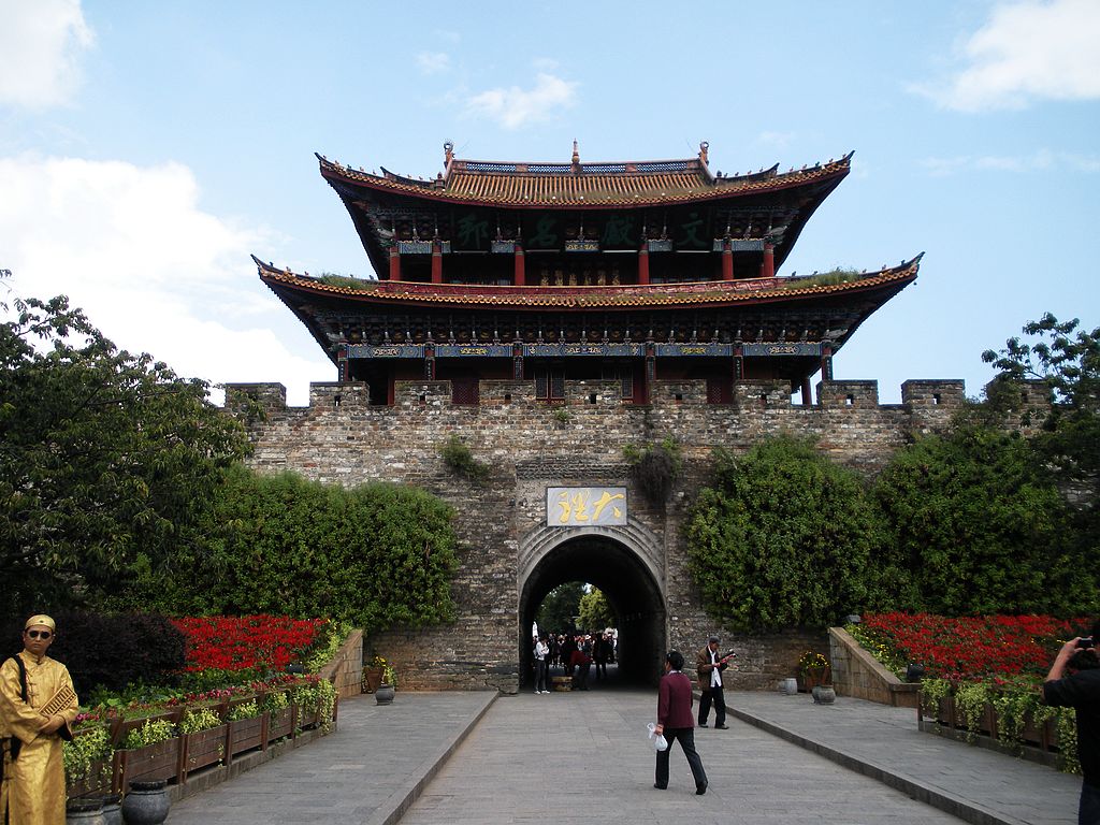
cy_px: 412
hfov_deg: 51.4
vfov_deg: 39.7
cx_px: 550
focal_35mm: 36
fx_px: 1144
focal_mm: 6.3
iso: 64
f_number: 3.5
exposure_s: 1/388
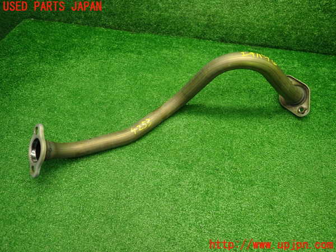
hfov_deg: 69.4
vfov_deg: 54.9
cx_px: 168
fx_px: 243
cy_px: 126
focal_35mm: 25
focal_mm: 4.5
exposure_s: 1/50
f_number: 2
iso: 200
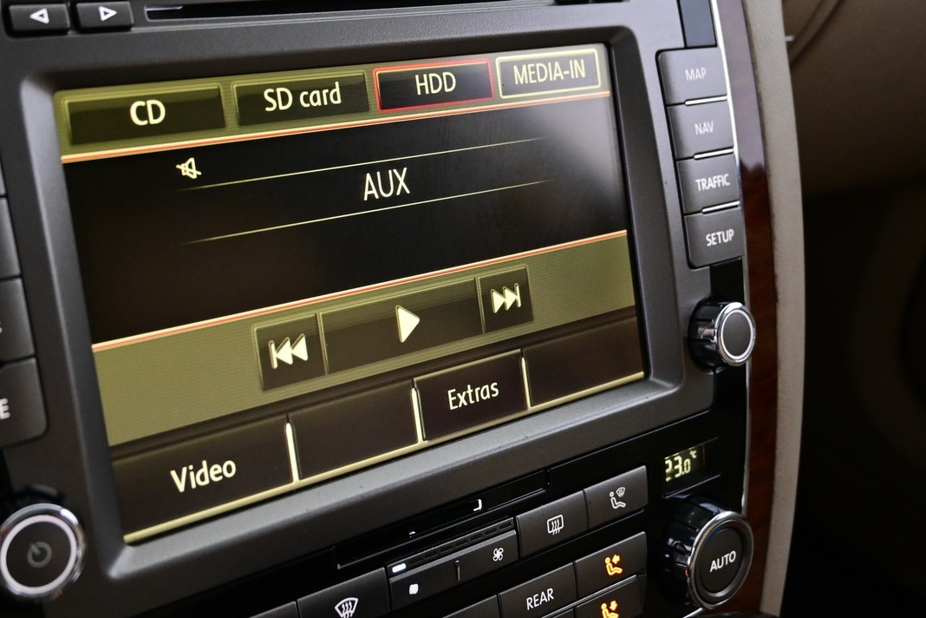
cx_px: 386
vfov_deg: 30.2
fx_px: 1141
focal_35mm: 44
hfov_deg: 44.0
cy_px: 252
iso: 2000
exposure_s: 1/30
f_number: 3.8
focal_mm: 19.5
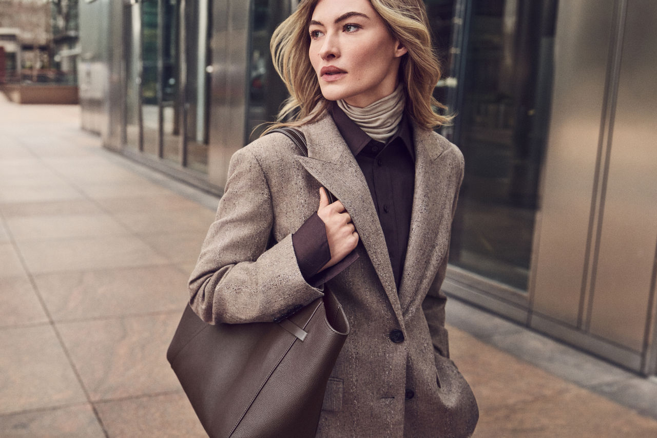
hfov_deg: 46.4
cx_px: 328
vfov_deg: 31.9
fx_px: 766
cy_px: 219
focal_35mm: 42
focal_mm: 42
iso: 1250
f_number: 4
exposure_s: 1/1000
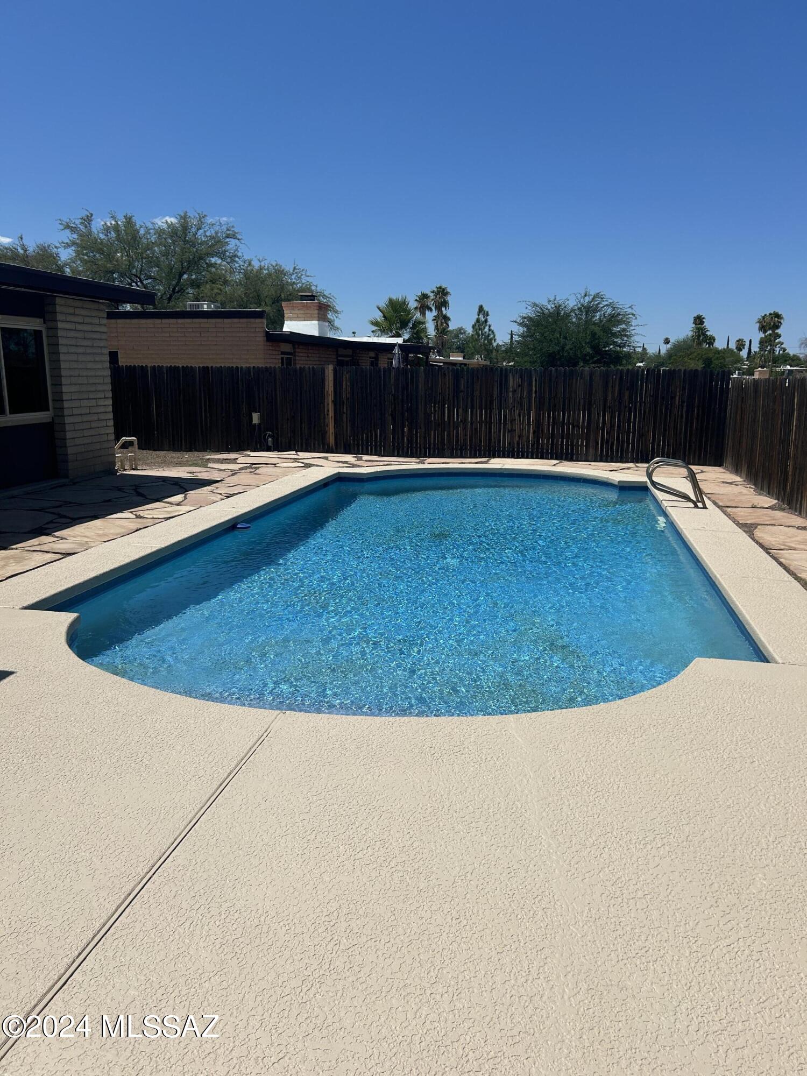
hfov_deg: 53.1
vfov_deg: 67.3
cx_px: 404
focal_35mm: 26
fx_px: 808
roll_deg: -0.8
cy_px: 538
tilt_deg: -11.9
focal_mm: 5.7
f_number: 1.5
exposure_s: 1/11364
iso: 50
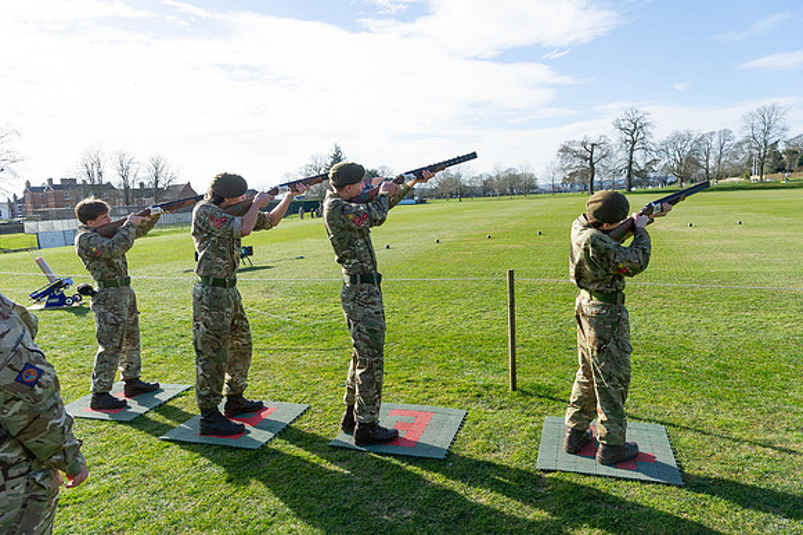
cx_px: 402
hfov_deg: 73.8
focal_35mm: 24
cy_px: 268
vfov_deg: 53.1
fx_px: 535
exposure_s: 1/500
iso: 200
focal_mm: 24
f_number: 8
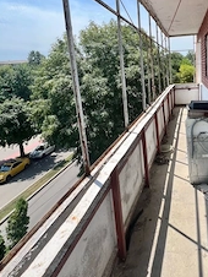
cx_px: 157
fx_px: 184
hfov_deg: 56.0
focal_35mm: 23
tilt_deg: -10.1
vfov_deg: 72.7
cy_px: 104
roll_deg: +3.0
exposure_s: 1/1325
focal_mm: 1.57
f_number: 1.8
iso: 32
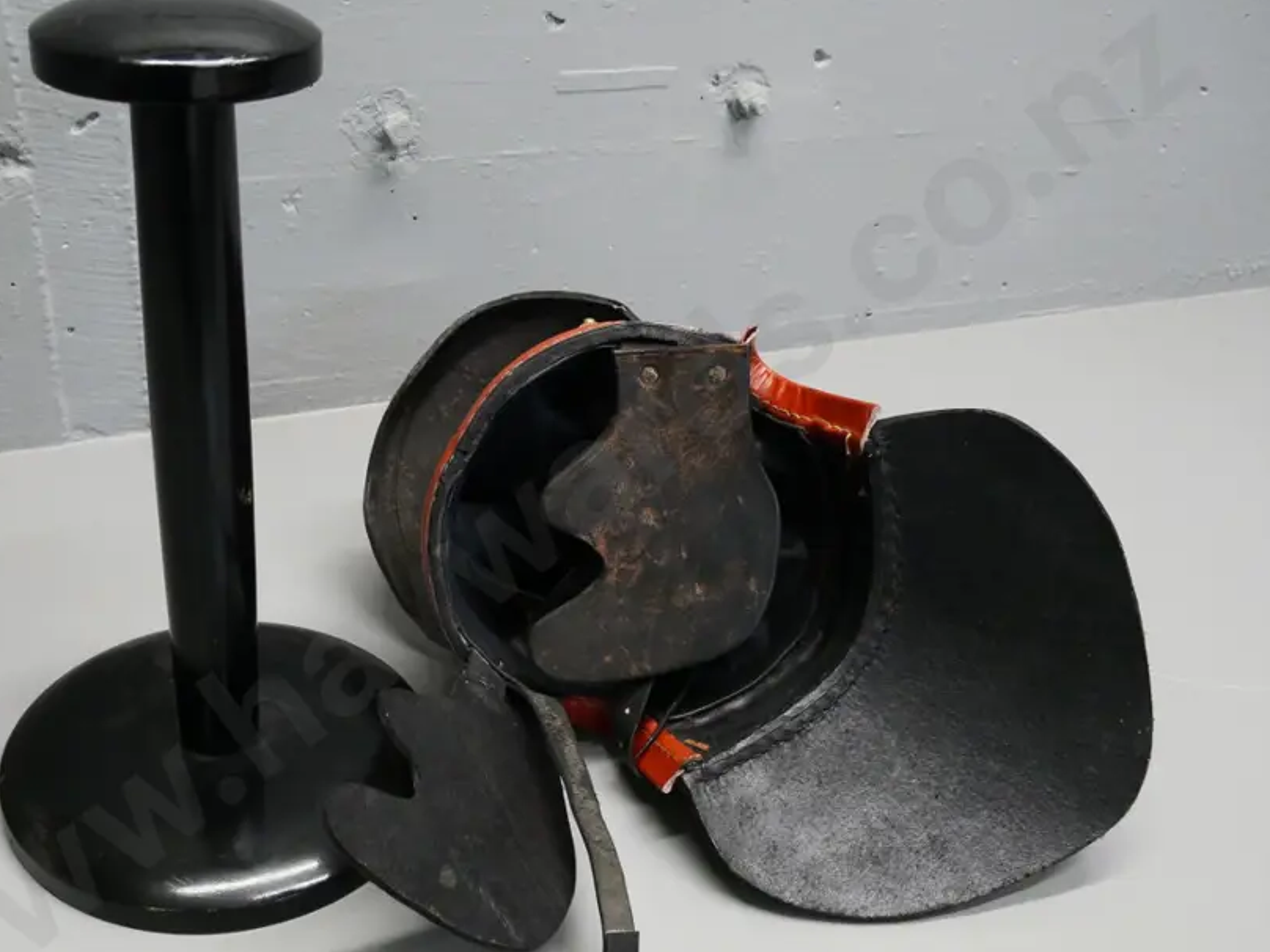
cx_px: 533
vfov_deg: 37.7
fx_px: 1394
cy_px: 526
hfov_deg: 48.8
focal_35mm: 38
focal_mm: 15
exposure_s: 1/100
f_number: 5.6
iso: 3200
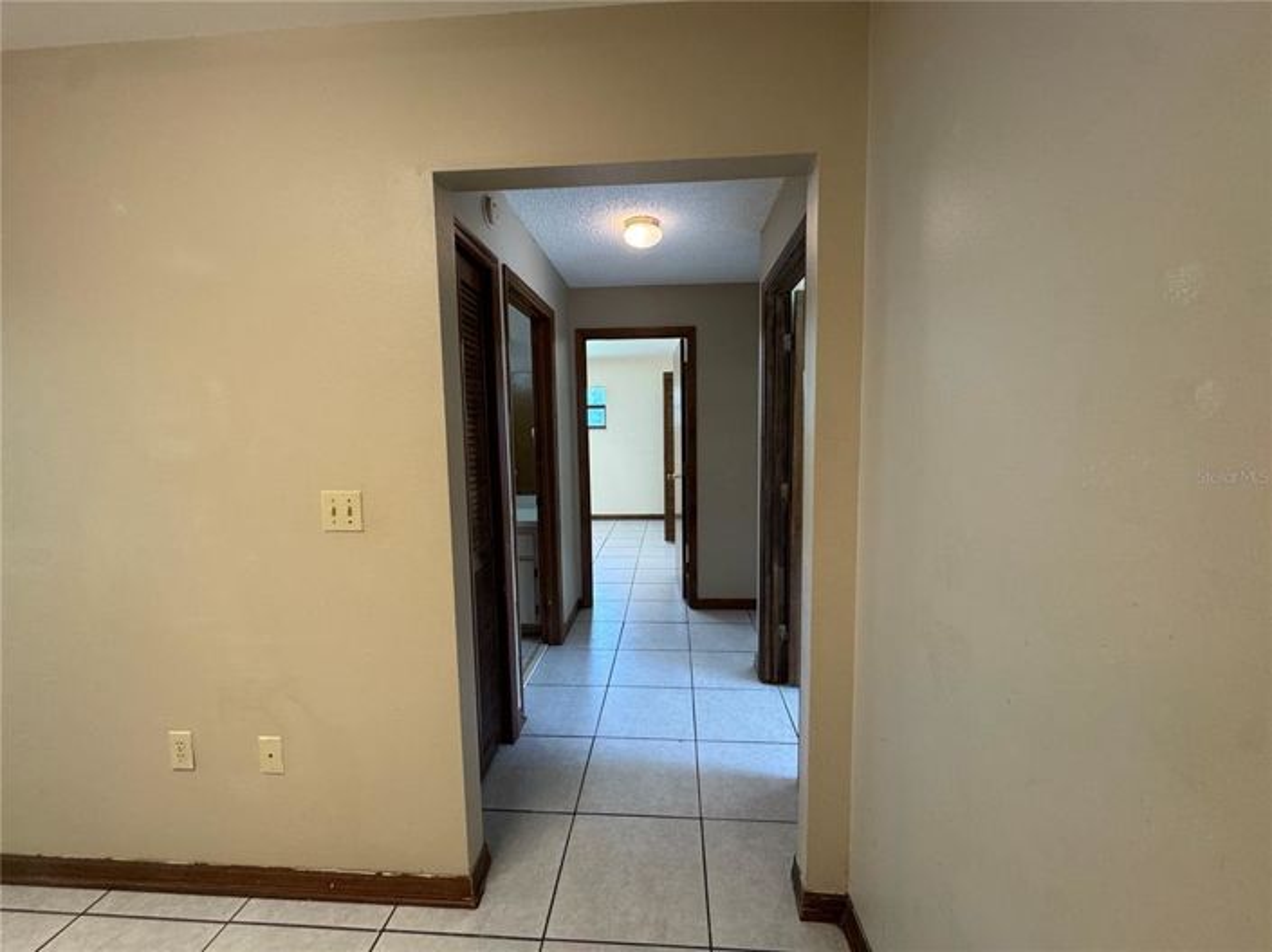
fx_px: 514
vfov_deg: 85.6
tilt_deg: -5.5
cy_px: 476
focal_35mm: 14
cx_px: 636
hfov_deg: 102.1
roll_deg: +0.3
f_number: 2.2
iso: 160
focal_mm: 2.22
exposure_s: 1/60
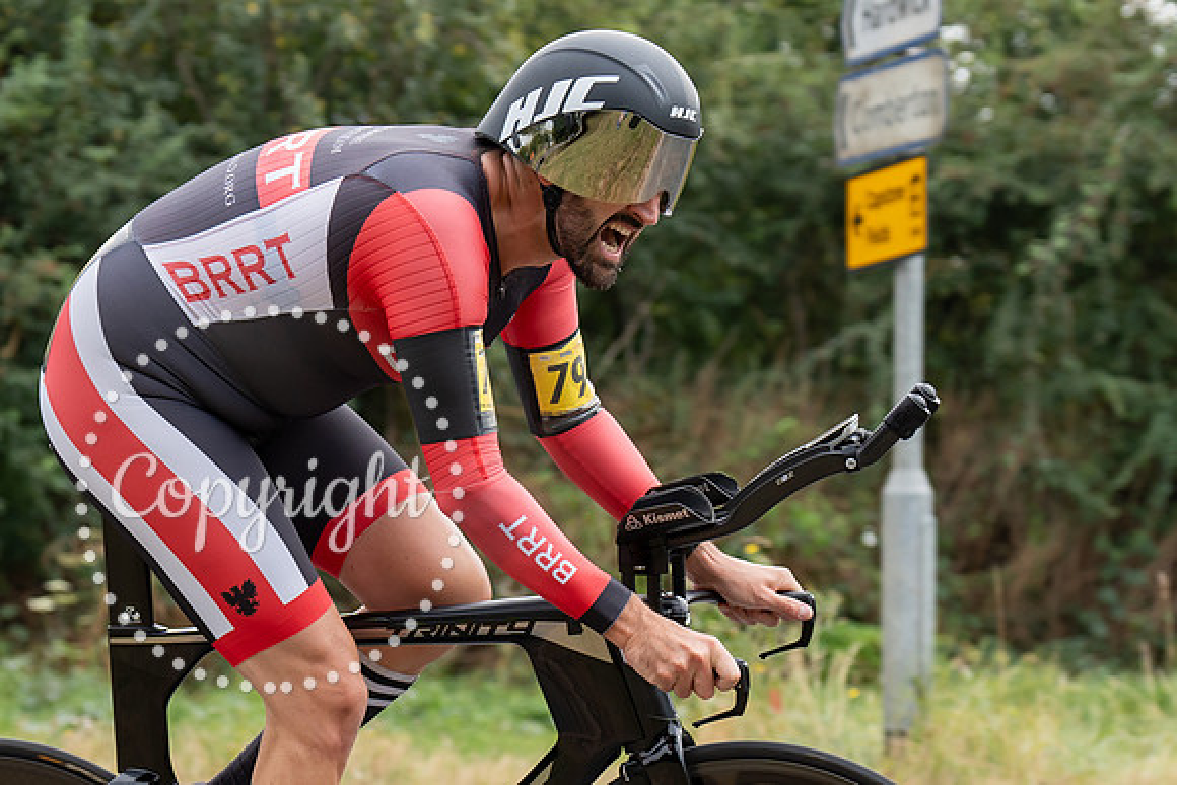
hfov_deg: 13.5
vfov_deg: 9.1
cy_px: 497
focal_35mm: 152
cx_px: 366
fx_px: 4959
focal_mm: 70
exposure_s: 1/1000
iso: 400
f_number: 4
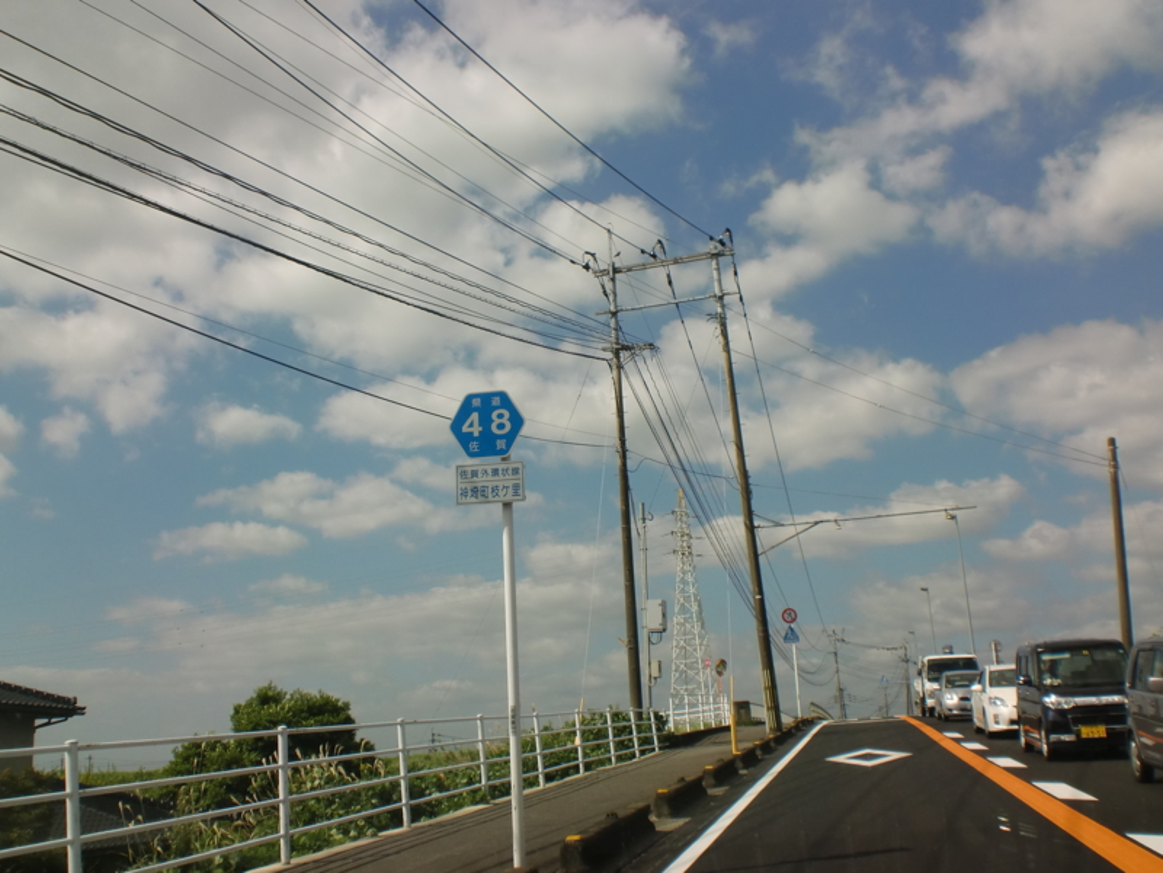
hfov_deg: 52.6
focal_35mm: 35
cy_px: 436
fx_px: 1176
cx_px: 582
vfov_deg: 40.7
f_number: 5.6
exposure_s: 1/640
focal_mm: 6.3
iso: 64
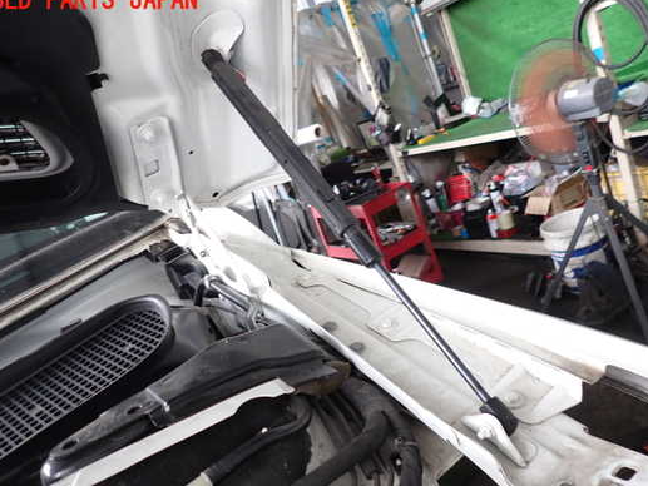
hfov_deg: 61.6
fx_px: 543
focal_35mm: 29
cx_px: 346
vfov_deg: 48.2
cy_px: 267
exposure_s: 1/60
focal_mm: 4.5
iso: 100
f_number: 2
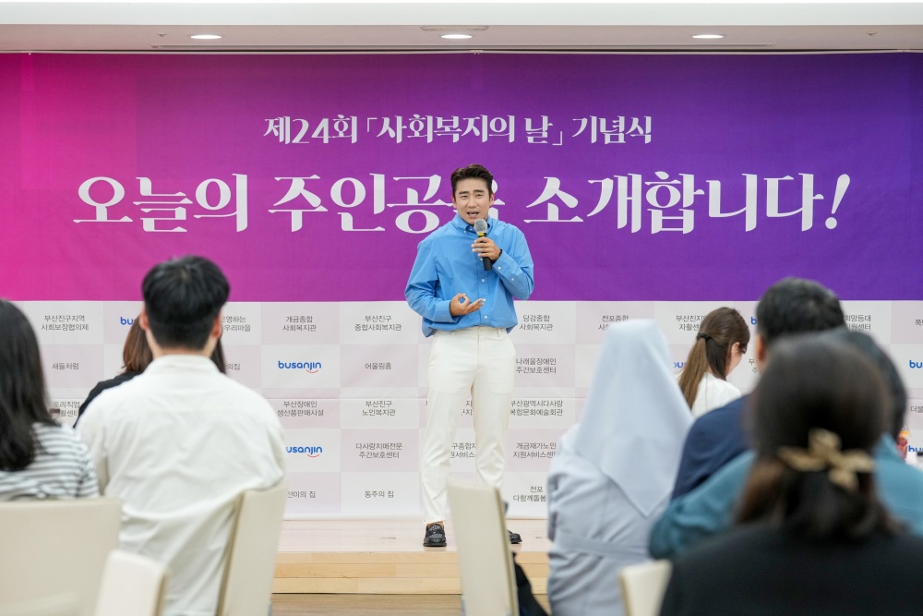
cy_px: 308
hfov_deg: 18.6
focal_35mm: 110
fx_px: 2820
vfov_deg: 12.5
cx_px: 462
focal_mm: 110
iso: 2500
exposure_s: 1/400
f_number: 4.5
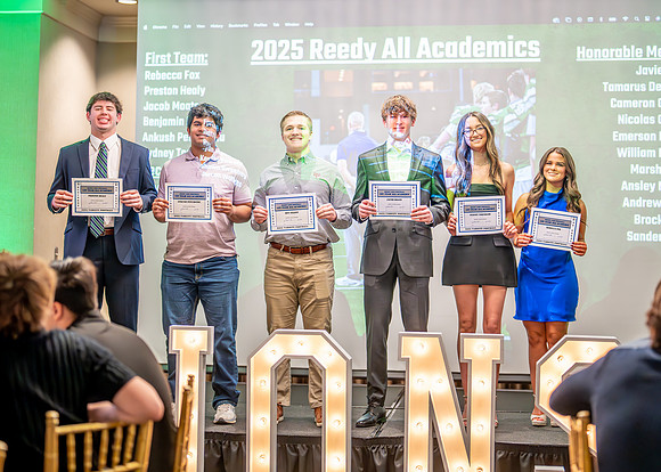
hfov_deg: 29.9
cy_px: 188
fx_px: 1238
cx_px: 359
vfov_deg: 21.5
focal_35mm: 66
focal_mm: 50
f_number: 1.2
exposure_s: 1/400
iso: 1600
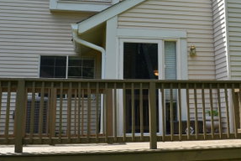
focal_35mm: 45
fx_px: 302
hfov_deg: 42.9
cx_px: 162
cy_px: 42
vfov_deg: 29.5
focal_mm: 18
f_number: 7.1
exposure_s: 1/200
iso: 100
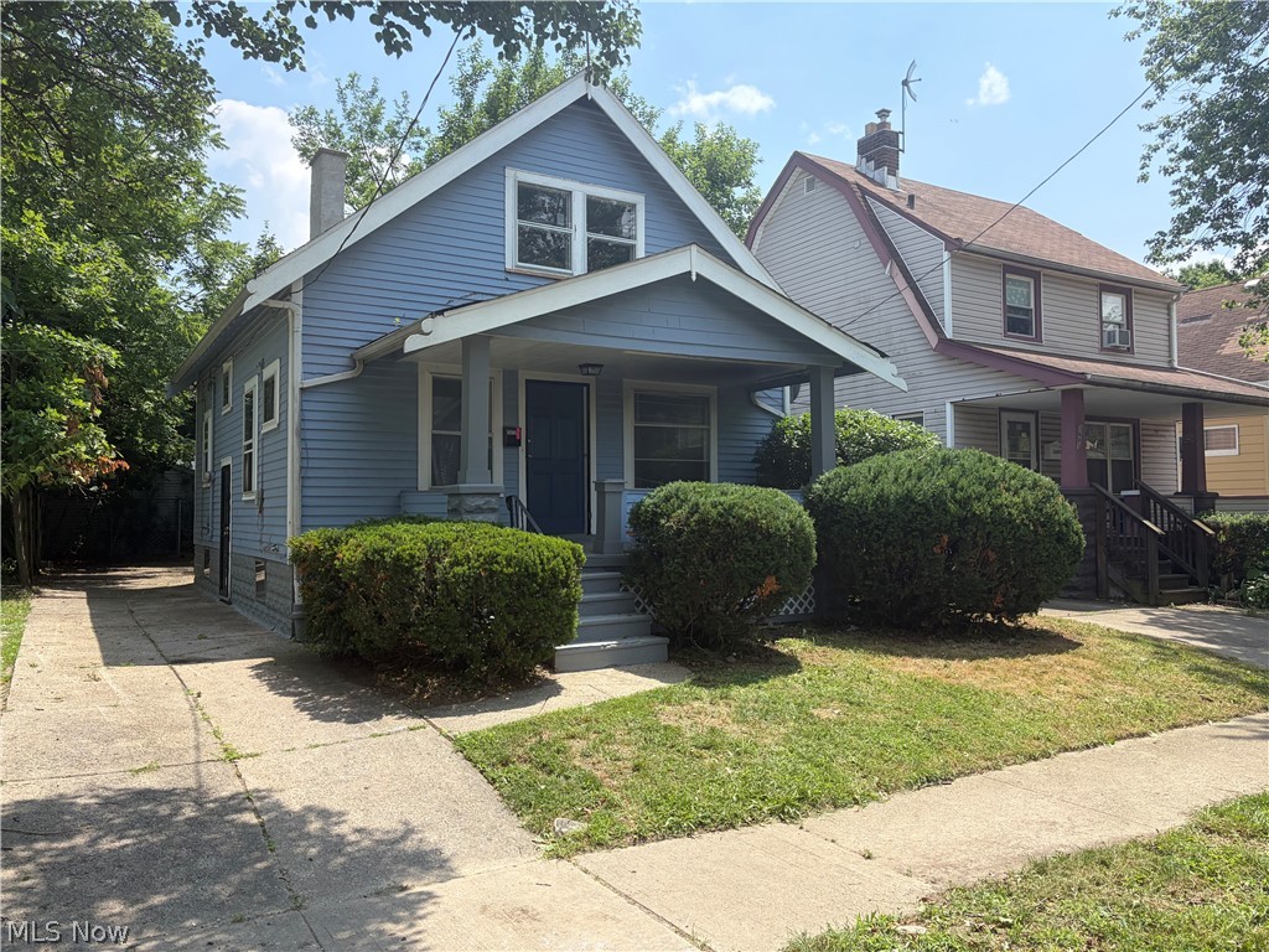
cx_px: 634
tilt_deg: +3.5
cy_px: 476
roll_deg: +0.6
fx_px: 953
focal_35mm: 26
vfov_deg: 53.1
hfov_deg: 67.3
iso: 50
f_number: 1.6
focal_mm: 5.96
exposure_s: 1/2639
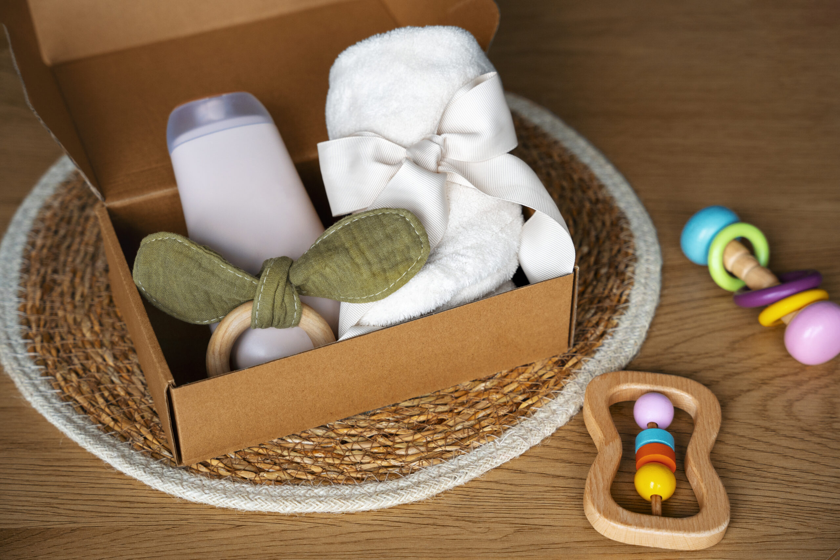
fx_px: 1547
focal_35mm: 66
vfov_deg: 20.5
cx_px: 420
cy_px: 280
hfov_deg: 30.4
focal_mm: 66.3
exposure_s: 1/100
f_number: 4.5
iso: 250
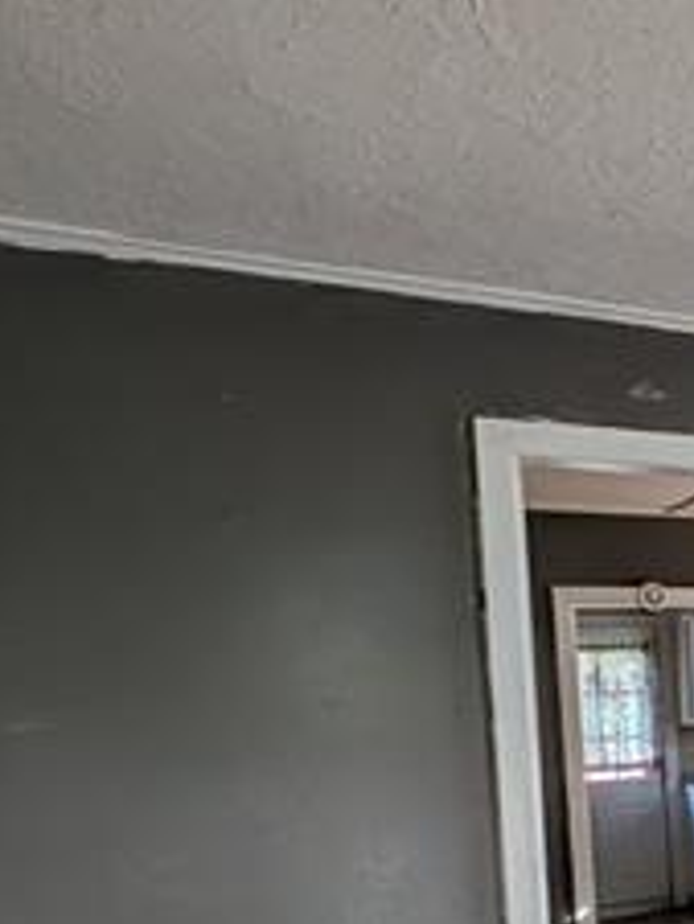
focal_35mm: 41
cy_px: 752
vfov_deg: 43.4
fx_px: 1095
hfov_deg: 23.9
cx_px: 1146
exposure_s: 1/80.8
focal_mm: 2.02
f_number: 1.7
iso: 58
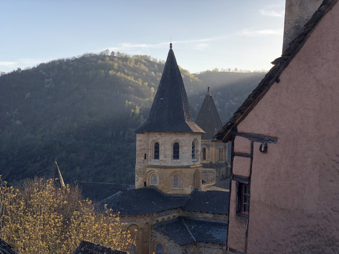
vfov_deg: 28.0
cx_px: 170
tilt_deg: +2.4
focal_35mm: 52
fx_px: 509
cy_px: 127
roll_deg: +0.0
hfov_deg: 36.8
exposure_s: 1/685
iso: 16
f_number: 2.4
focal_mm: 6
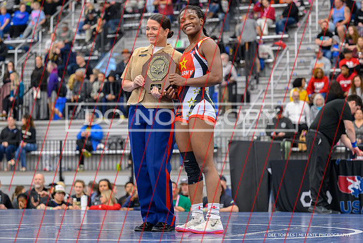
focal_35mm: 102
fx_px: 1032
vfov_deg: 13.4
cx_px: 171
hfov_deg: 19.9
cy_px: 104
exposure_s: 1/800
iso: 2500
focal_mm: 85
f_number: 2.8
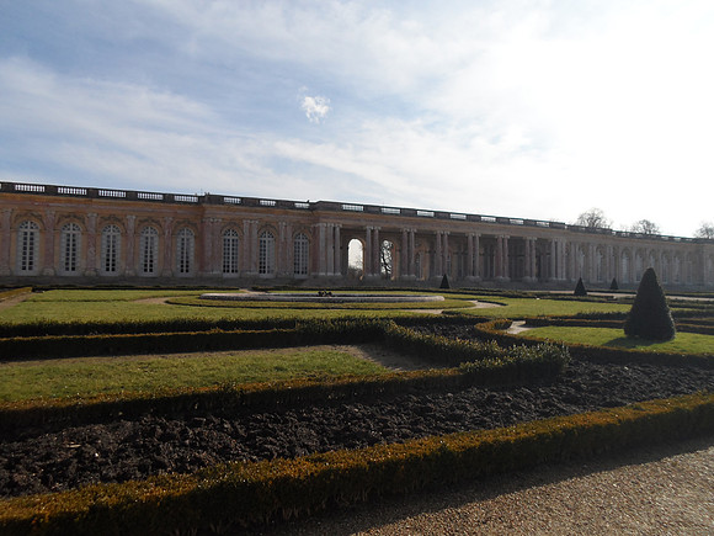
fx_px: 516
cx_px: 357
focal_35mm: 25
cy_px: 268
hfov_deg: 69.4
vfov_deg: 54.9
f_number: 9.2
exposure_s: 1/250
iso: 100
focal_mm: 4.5
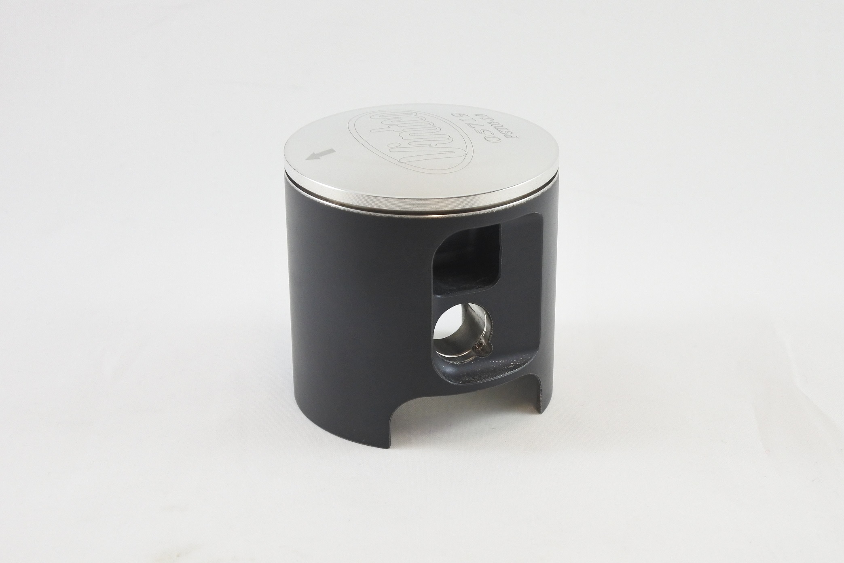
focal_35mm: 54
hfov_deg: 36.9
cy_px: 282
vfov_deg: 25.1
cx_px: 422
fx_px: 1266
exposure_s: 1/125
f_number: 4.8
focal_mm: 20.1
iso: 500
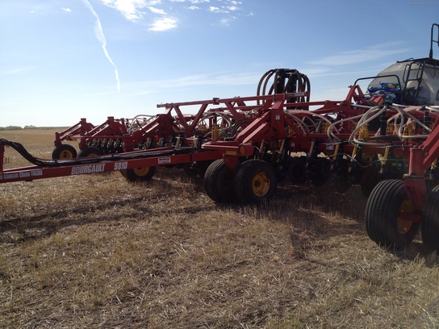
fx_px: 444
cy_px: 164
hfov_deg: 52.6
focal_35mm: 35
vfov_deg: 40.7
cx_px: 220
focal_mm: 4.28
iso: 64
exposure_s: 1/2513
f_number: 2.4
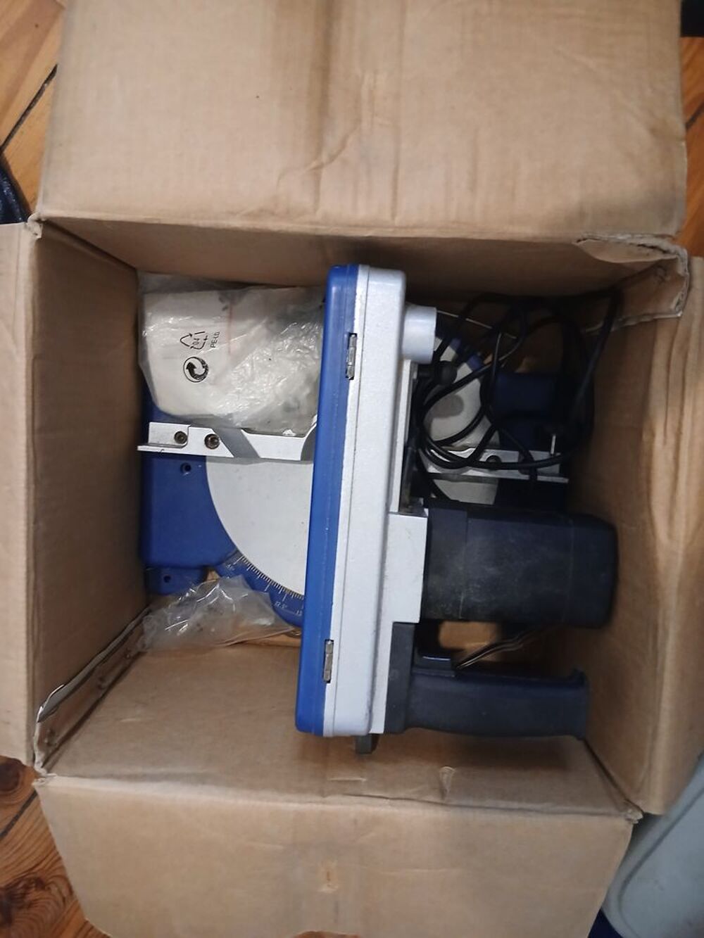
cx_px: 352
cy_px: 469
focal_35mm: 26
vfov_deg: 67.3
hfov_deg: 53.1
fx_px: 705
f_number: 1.8
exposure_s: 1/20
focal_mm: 3.98
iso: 640
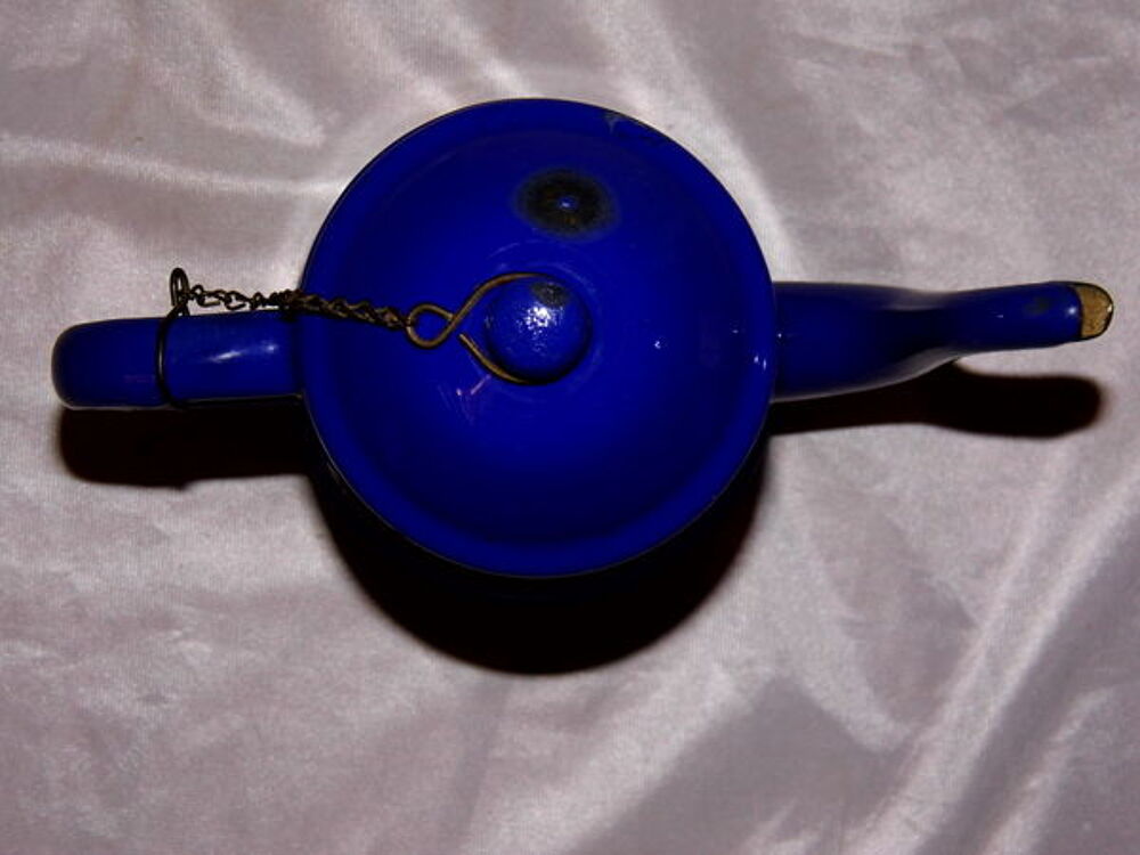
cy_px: 428
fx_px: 1910
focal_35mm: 58
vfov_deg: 25.2
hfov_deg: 33.2
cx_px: 570
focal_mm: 10.4
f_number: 3.9
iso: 100
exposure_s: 1/60
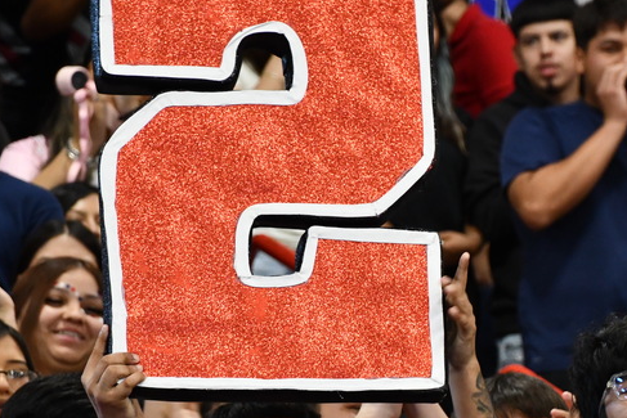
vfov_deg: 3.5
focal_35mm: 393
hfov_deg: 5.2
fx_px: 6846
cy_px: 365
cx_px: 573
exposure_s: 1/160
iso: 2500
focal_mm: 125
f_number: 6
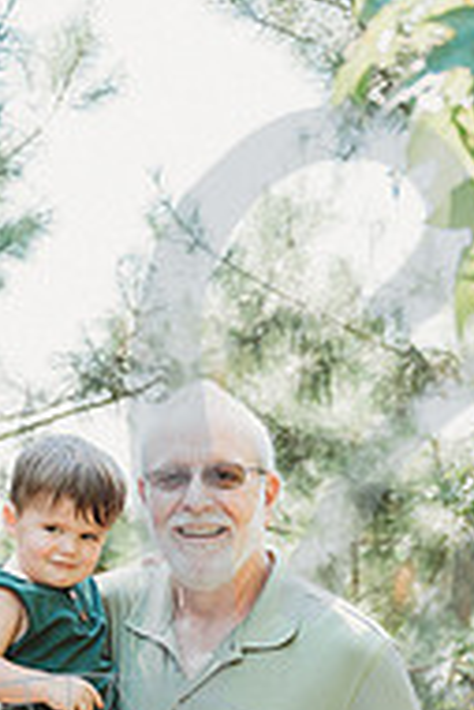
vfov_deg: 23.3
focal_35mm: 83
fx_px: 1636
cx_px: 254
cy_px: 736
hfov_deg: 16.5
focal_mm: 35
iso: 100
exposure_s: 1/200
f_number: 2.8
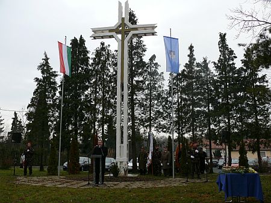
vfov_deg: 40.7
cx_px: 136
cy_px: 102
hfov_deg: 52.6
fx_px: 274
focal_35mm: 35
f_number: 4
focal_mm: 7.4
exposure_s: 1/125
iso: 100
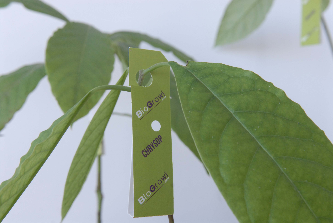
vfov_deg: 28.2
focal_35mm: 48
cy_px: 112
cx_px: 166
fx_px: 445
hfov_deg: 41.1
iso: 1000
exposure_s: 1/60
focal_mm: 32
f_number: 9
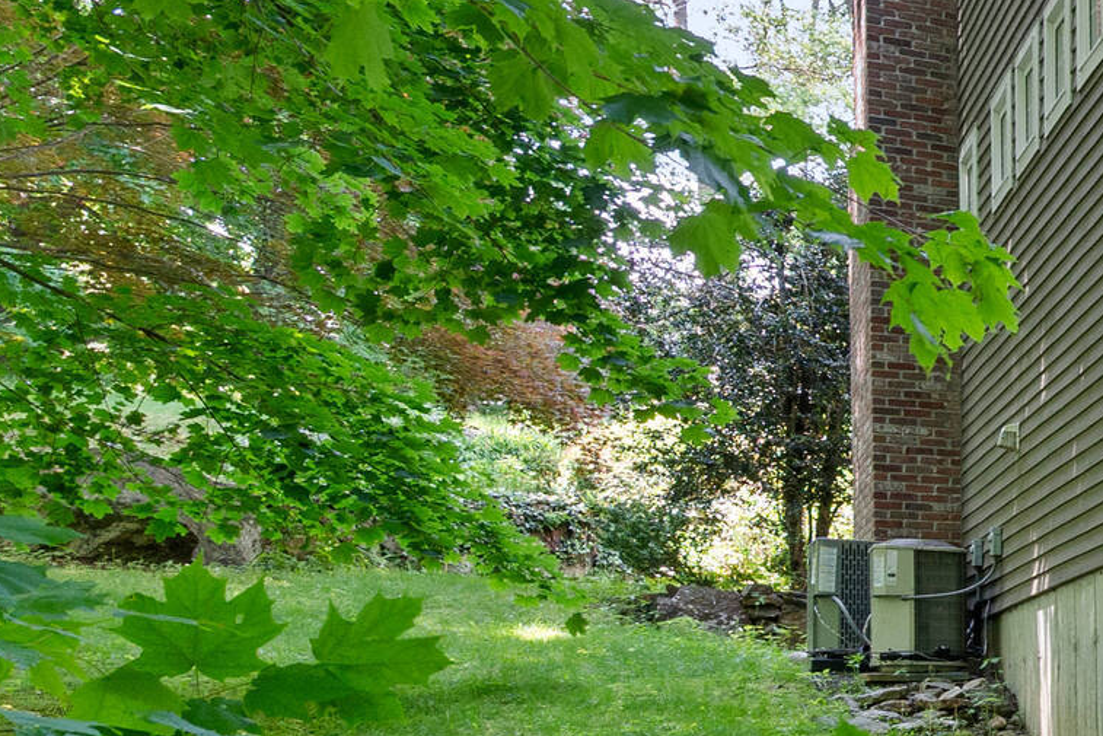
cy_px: 41
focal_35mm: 69
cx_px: 2068
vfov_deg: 19.3
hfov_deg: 19.8
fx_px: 2114
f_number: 8
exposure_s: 1/25
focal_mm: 17
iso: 320
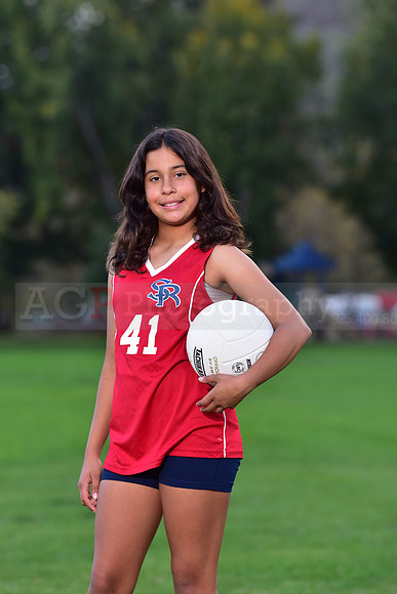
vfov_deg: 12.8
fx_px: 2645
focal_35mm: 160
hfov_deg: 8.6
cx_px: 198
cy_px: 297
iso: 400
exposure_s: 1/250
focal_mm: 160
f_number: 4.5
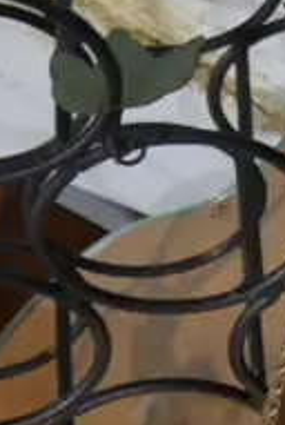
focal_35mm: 167
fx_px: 1976
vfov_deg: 12.3
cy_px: 113
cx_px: 1082
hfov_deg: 6.7
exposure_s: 1/60
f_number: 3.6
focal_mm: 15
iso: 640
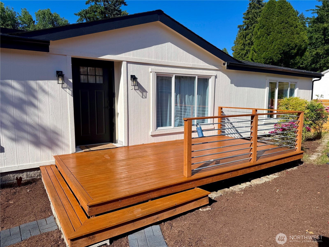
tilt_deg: -6.7
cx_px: 164
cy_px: 124
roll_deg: +0.2
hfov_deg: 71.6
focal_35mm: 24
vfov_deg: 56.8
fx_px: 228
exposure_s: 1/6711
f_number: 1.78
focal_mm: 6.76
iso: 80
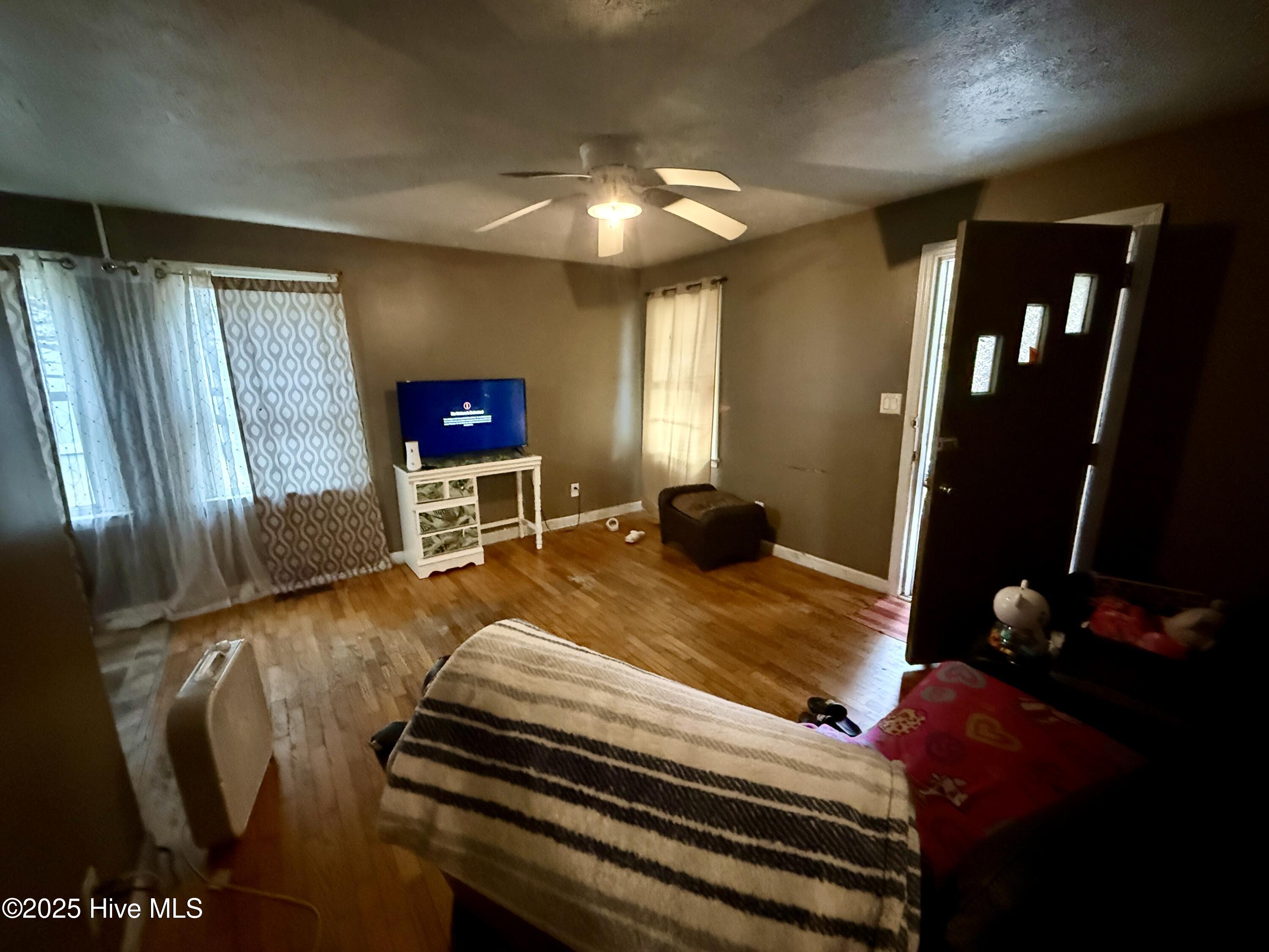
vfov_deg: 85.7
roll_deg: +1.1
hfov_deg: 102.1
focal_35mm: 14
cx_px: 634
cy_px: 476
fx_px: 513
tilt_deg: -12.1
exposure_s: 1/40
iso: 1600
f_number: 2.2
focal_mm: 2.22
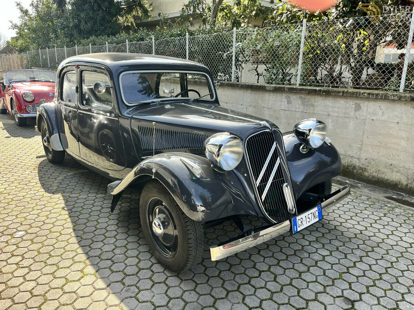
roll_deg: -1.1
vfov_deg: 53.1
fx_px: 311
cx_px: 207
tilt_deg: -15.6
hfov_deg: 67.3
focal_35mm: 26
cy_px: 155
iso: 50
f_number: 1.6
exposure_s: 1/425
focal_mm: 5.1
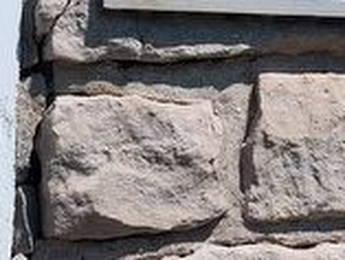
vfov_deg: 12.1
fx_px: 1167
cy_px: -119
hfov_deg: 16.6
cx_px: 297
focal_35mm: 117
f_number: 1.8
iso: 100
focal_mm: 5.56
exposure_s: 1/2182
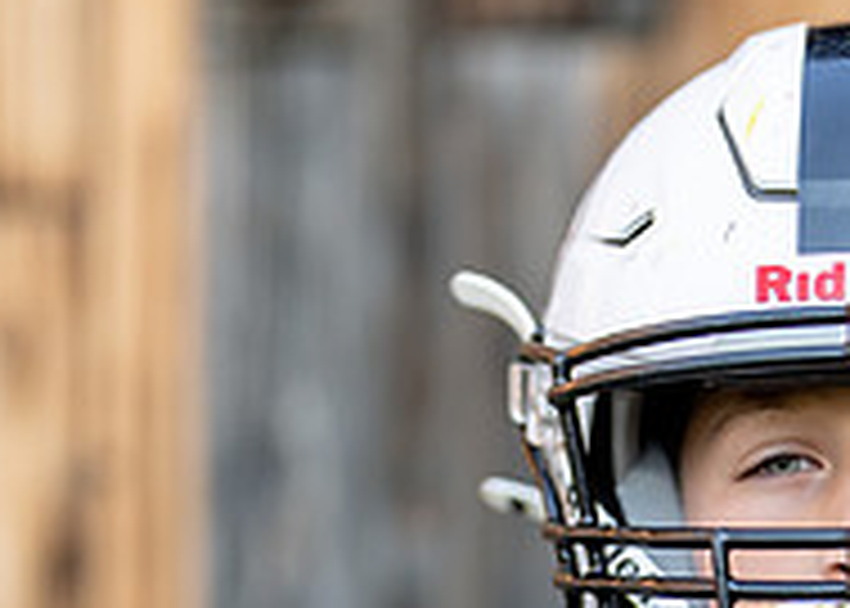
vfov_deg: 8.2
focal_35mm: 174
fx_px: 4200
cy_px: 805
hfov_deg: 11.4
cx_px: 851
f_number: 1.2
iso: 100
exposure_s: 1/1600
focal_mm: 50
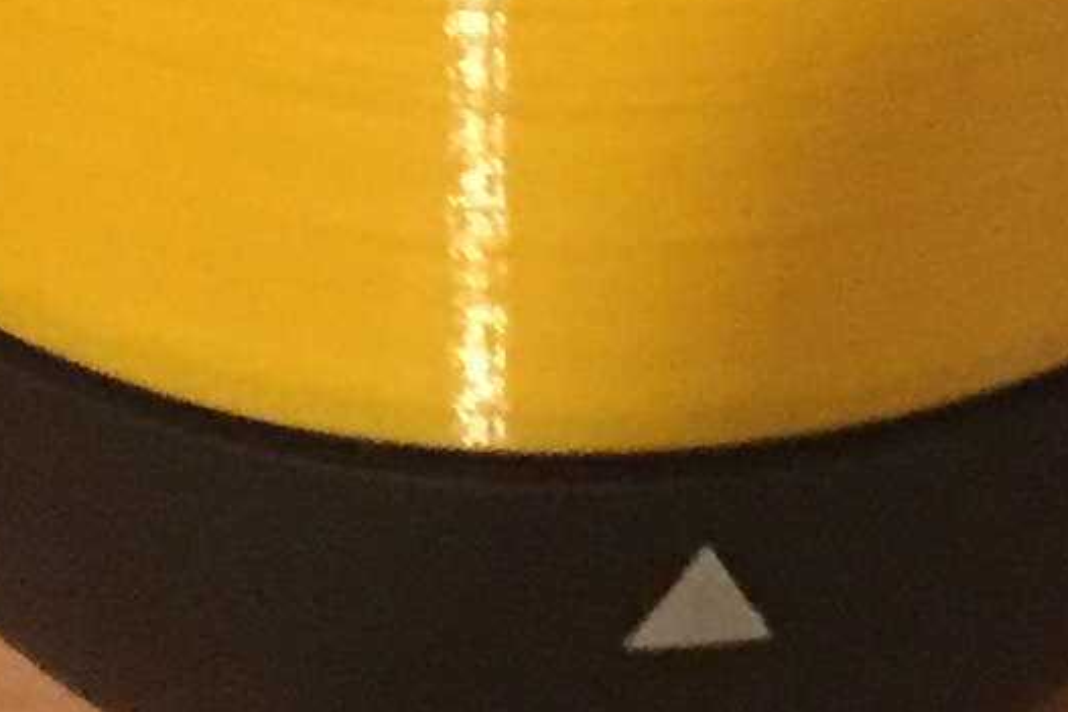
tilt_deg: -26.5
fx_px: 5549
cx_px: 719
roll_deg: -2.1
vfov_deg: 6.9
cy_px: -988
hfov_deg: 11.0
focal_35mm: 187
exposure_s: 1/17
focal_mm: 4.15
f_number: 2.2
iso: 640
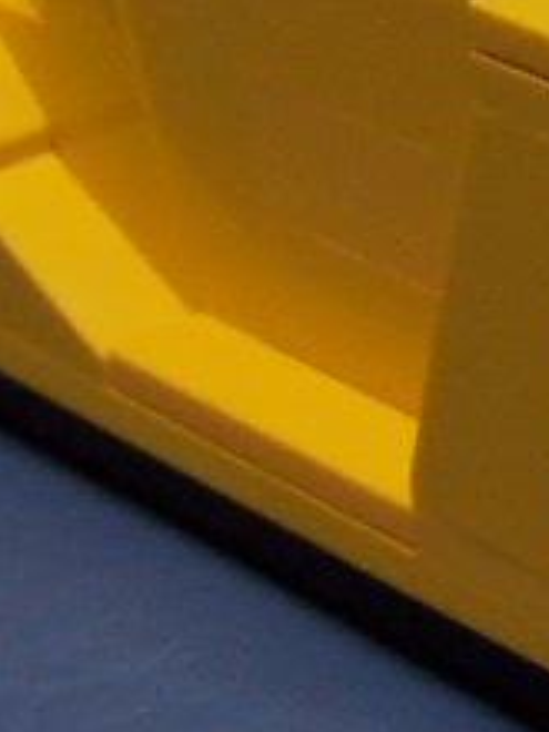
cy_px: 106
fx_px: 4272
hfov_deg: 7.1
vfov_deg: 9.8
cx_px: 1088
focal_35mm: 202
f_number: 2.8
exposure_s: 1/45
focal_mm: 5.6
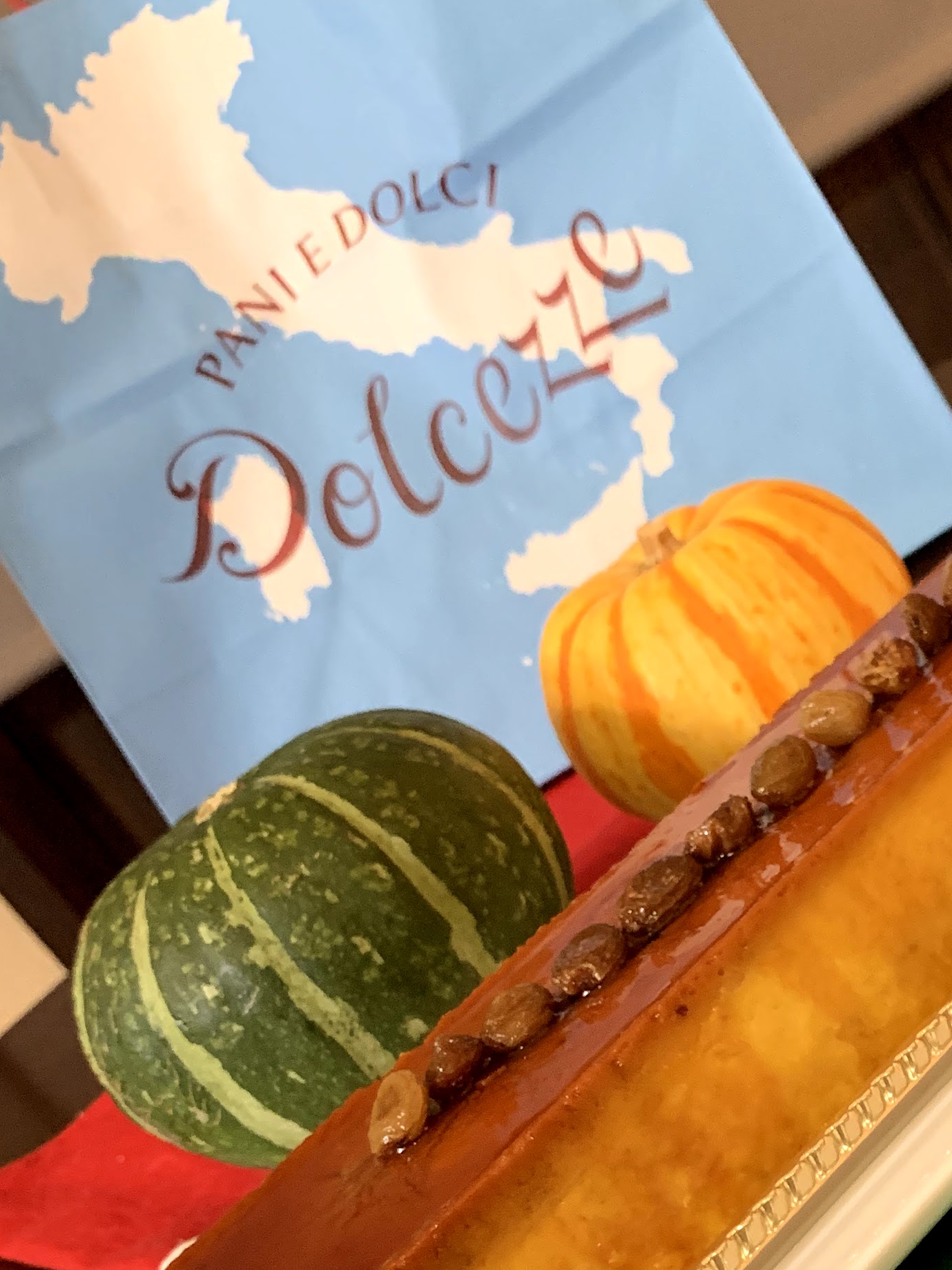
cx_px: 938
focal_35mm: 57
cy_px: 1088
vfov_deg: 32.5
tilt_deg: -24.2
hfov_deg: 24.6
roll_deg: +34.4
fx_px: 2090
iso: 500
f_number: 1.8
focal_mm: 4.25
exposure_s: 1/30
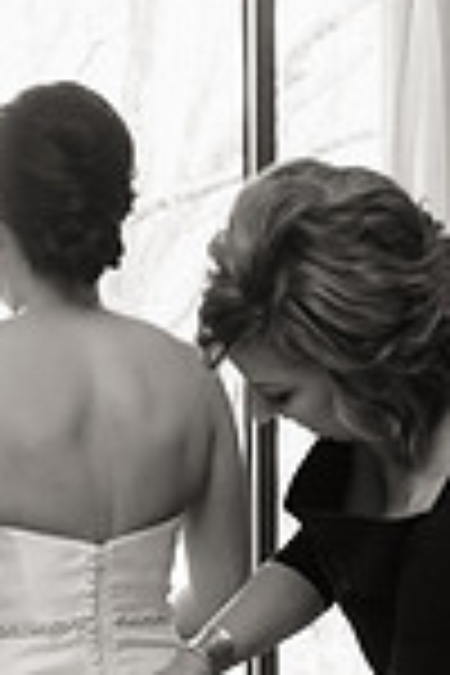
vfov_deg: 21.2
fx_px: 1744
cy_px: 662
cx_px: 209
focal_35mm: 93
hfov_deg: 14.7
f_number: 2.8
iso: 4000
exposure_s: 1/160
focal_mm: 31
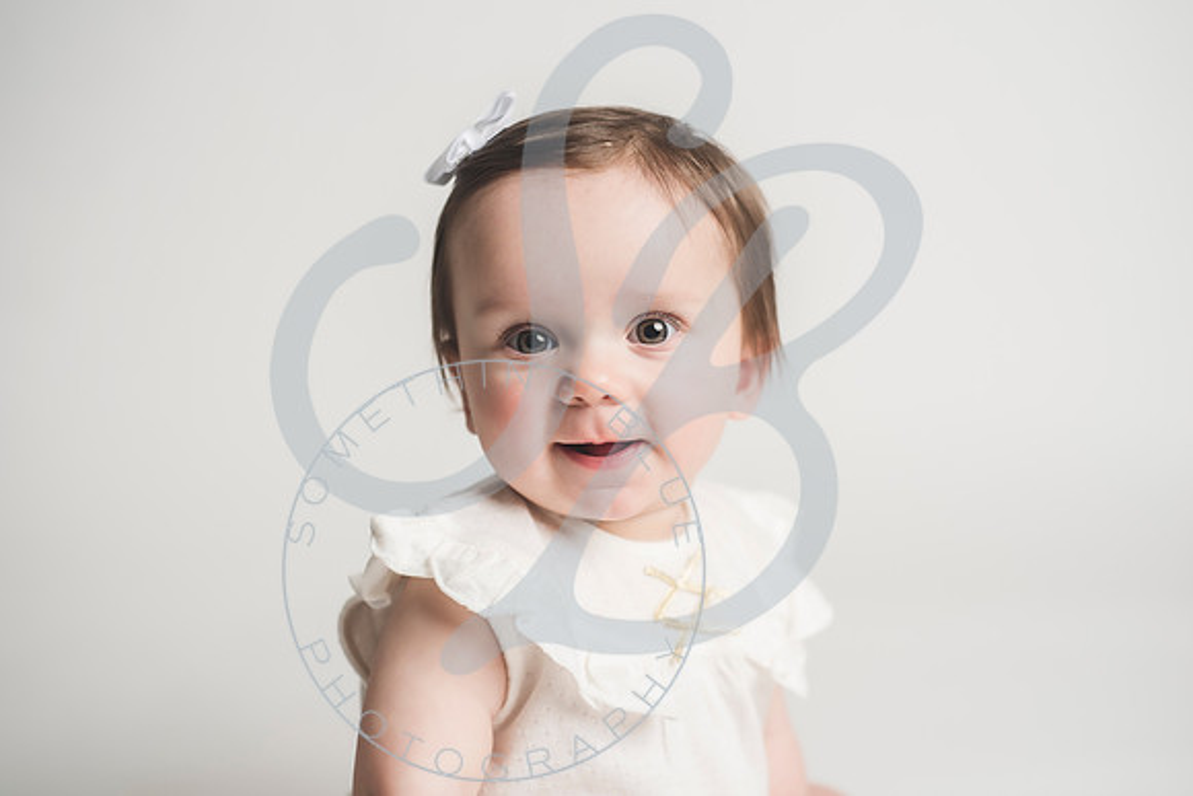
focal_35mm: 50
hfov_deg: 39.6
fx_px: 1657
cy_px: 398
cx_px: 596
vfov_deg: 27.0
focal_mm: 50
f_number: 2.8
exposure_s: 1/250
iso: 100
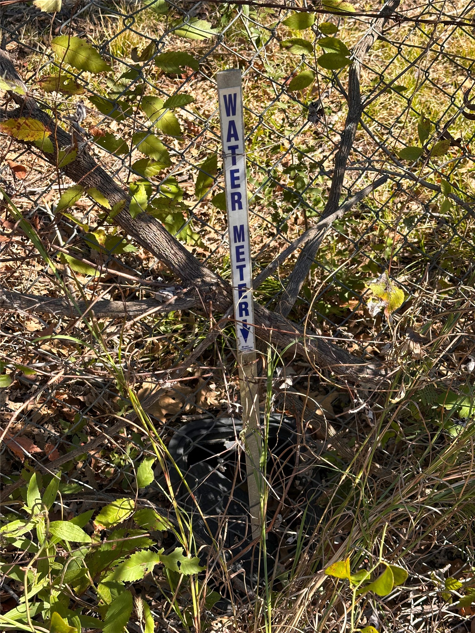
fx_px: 878
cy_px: 316
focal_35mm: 48
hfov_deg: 30.3
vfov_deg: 39.7
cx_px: 238
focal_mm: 6.86
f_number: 1.8
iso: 64
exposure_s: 1/1000
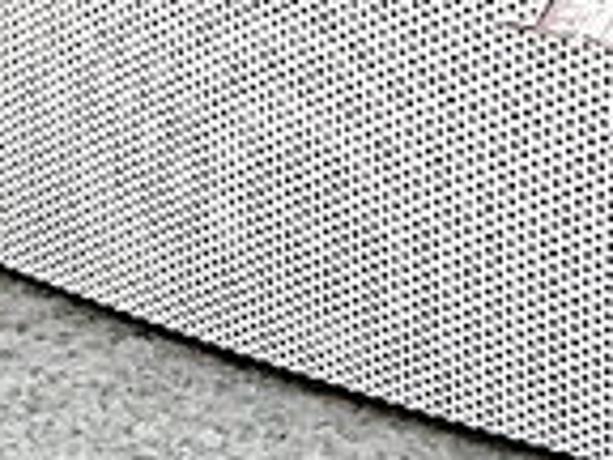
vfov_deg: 4.5
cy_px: -47
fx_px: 5897
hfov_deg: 5.9
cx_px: -123
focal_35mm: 333
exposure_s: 1/60
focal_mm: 9
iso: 400
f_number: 5
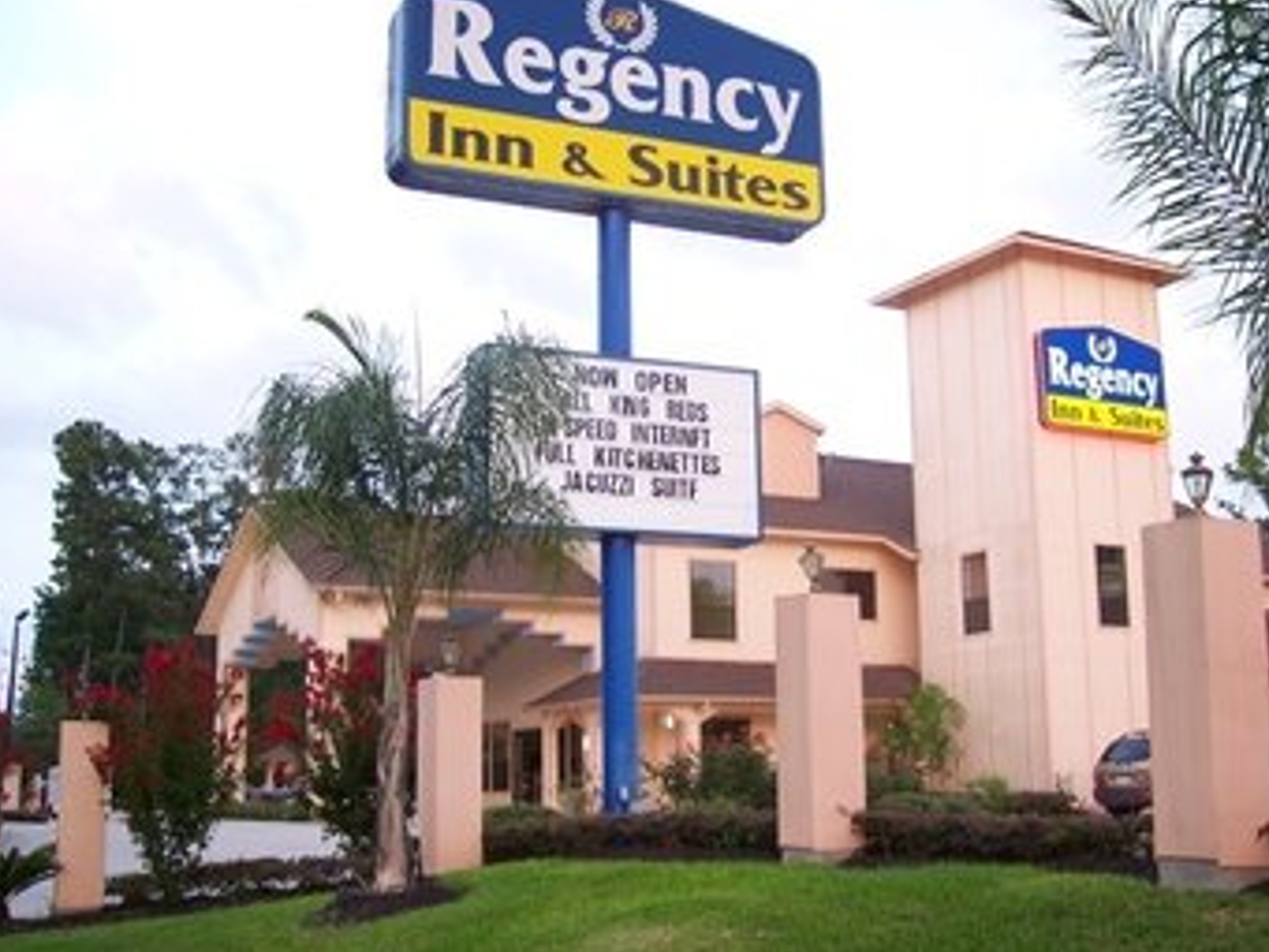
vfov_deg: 32.9
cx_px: 672
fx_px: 1613
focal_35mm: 44
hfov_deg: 42.9
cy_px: 429
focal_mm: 8
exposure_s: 1/45
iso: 100
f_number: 2.8
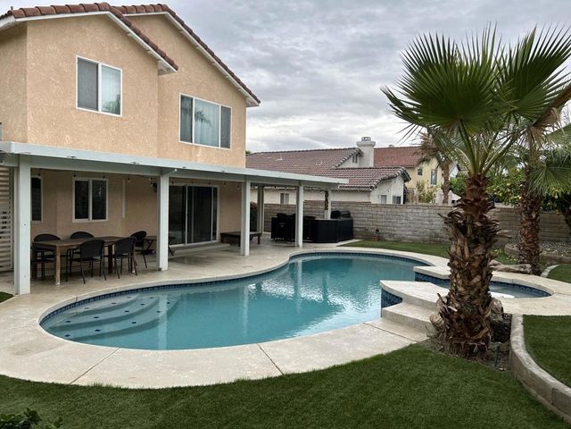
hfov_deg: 67.3
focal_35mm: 26
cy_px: 214
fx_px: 429
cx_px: 286
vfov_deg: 53.1
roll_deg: -1.3
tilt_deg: -3.0
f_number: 1.5
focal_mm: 5.7
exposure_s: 1/266
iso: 40
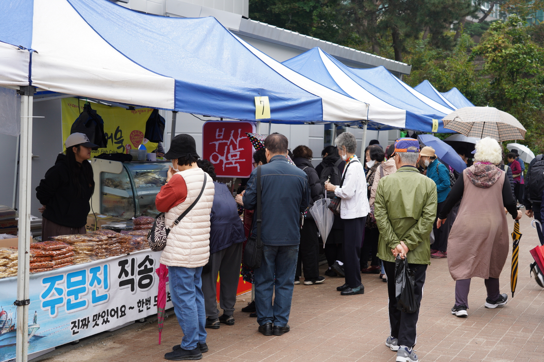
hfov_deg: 41.1
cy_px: 181
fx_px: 725
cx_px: 272
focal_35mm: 48
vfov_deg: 28.1
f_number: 5.6
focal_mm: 48
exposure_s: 1/125
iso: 320
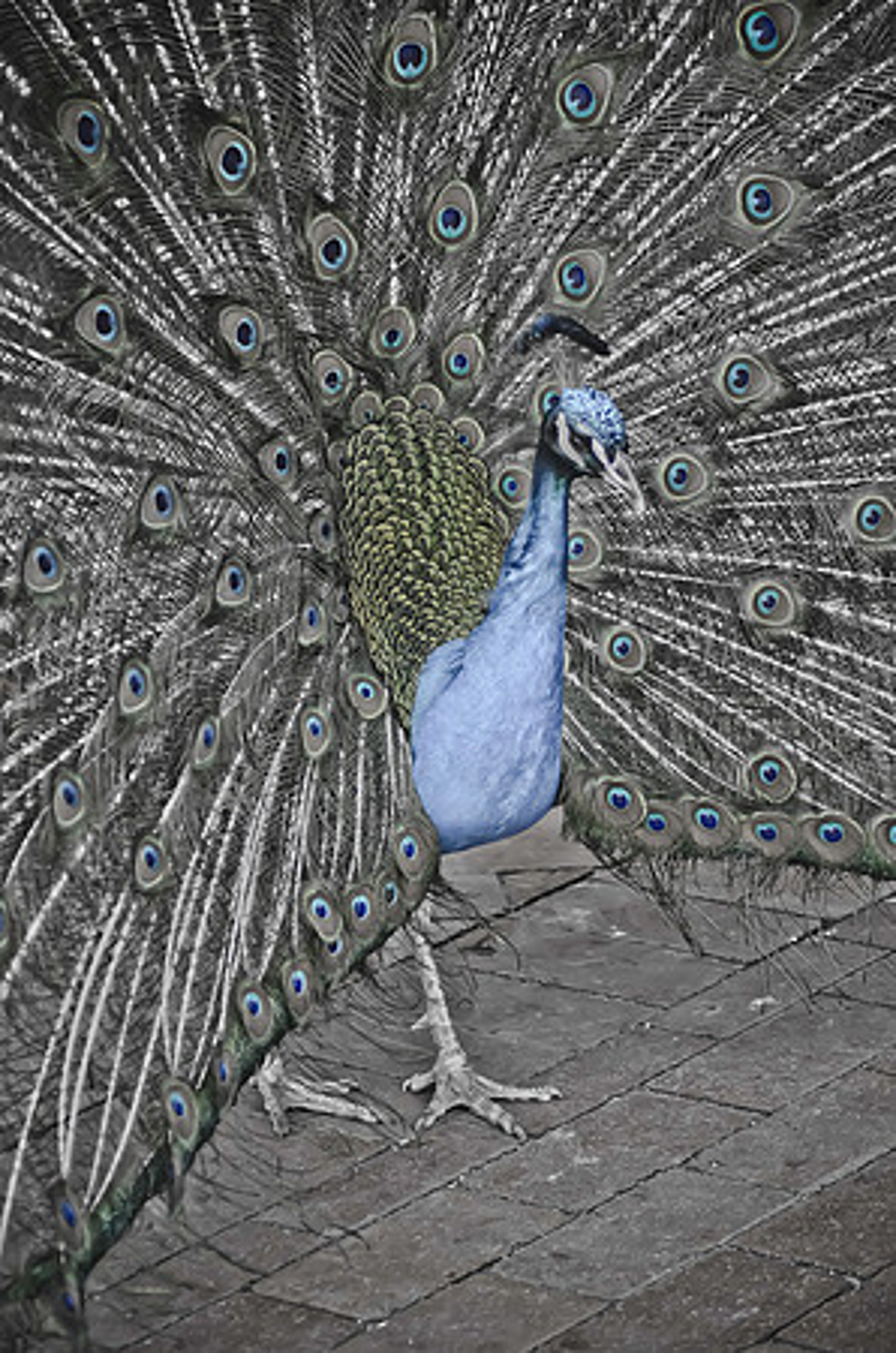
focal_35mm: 168
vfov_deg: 12.3
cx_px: 448
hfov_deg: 8.1
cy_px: 676
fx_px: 6301
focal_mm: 112
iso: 1000
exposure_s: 1/1250
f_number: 4.2
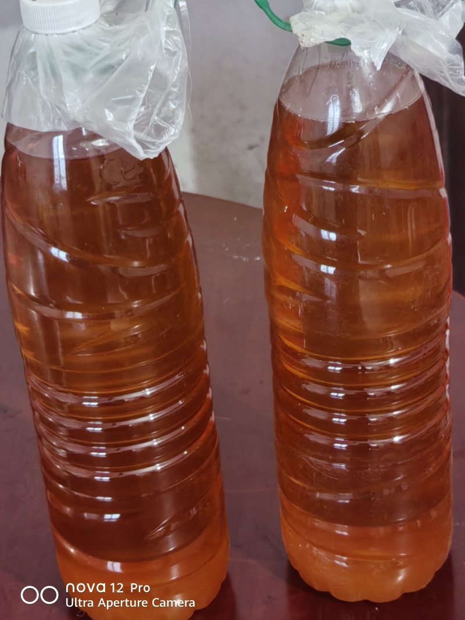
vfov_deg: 24.1
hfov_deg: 18.2
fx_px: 1451
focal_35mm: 81
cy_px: 310
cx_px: 232
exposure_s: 1/33.3
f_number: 1.4
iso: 200
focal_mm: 5.72
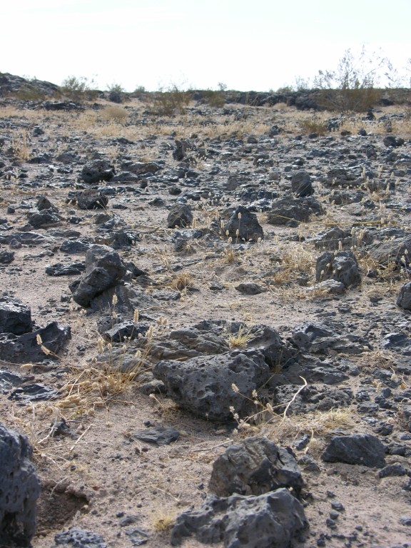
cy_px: 274
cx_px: 206
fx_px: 982
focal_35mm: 62
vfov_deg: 31.2
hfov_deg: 23.7
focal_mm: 15.7
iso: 50
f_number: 5.1
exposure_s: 1/222
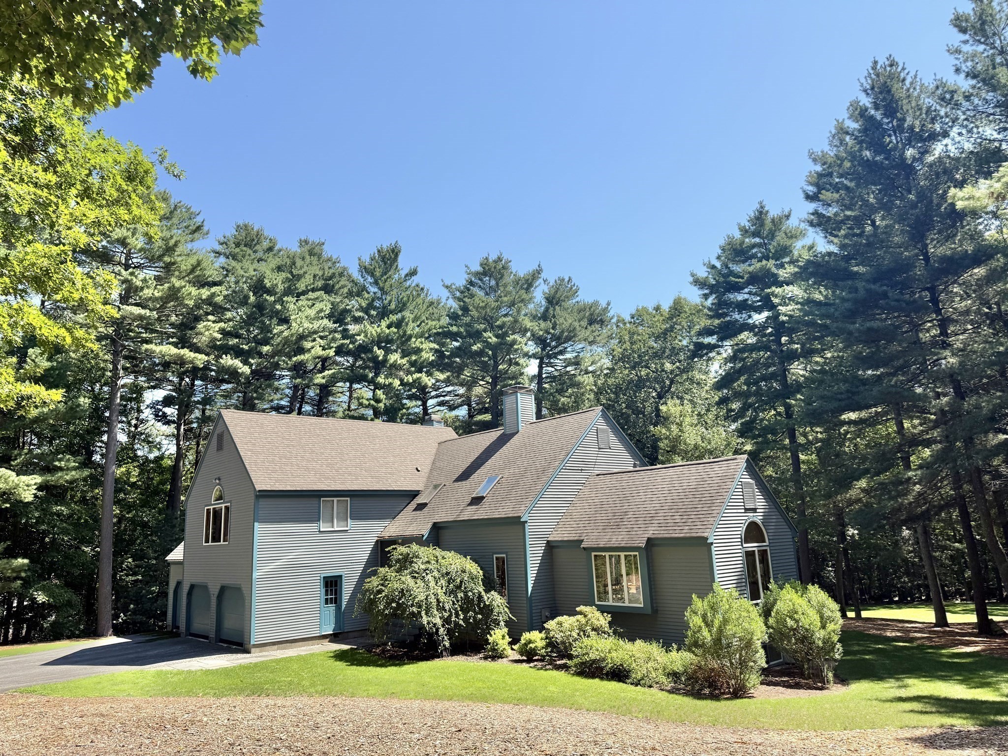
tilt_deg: +11.6
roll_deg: +2.7
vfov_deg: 56.8
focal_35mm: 24
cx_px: 504
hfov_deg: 71.6
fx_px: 699
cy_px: 378
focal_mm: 6.76
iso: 80
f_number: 1.78
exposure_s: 1/2611
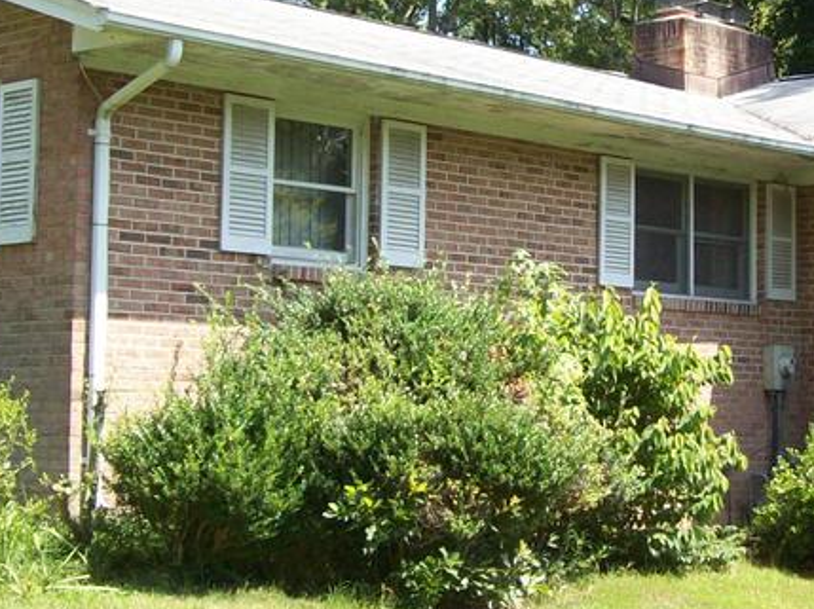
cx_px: 639
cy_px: 198
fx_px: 2021
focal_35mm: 86
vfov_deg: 17.1
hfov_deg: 22.5
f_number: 2.7
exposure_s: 1/488
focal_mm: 6
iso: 80
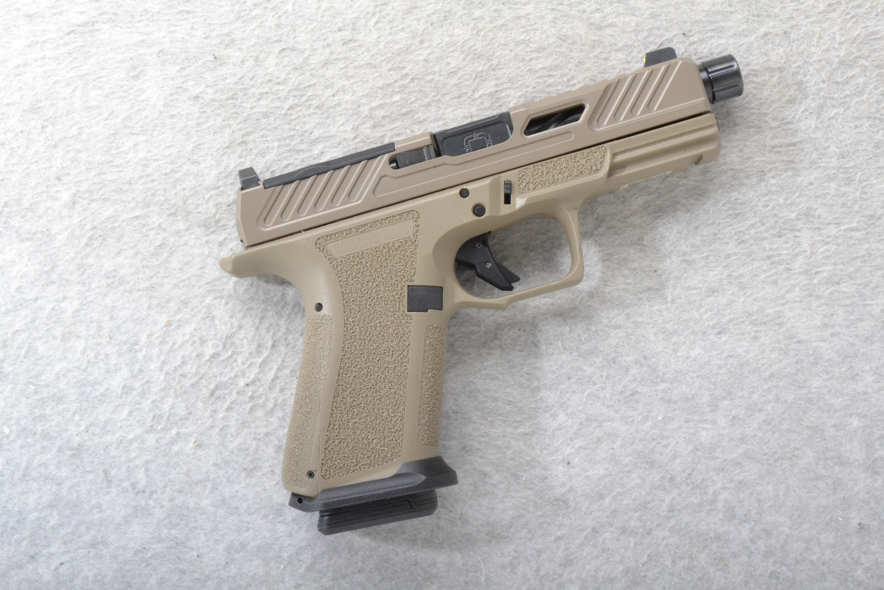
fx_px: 1473
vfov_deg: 22.6
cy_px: 295
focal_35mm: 60
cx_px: 442
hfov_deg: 33.4
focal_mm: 40
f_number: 20
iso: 3200
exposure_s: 1/160
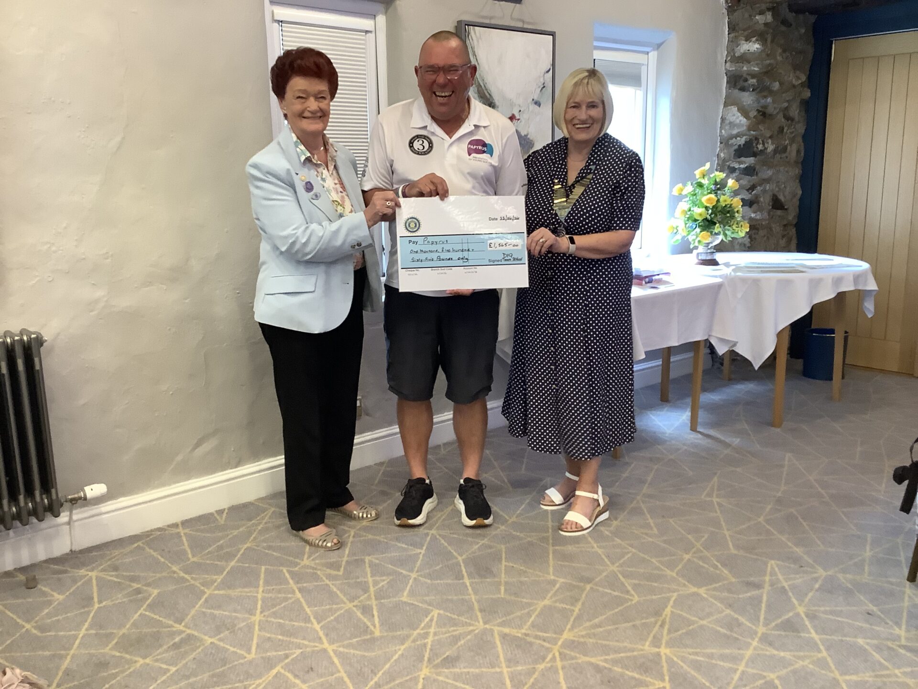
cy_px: 344
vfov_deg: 45.4
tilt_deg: -10.1
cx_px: 459
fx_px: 822
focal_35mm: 31
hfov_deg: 58.4
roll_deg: -0.5
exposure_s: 1/50
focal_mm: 3.3
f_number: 2.4
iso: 200
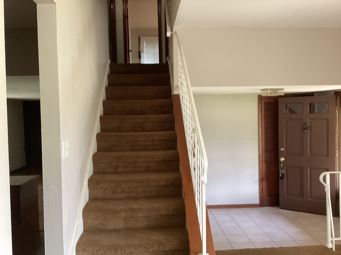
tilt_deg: -4.2
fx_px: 305
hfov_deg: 58.4
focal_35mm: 31
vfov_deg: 45.4
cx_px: 170
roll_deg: +2.3
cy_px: 128
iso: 200
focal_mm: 3.3
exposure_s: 1/60
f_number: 2.4
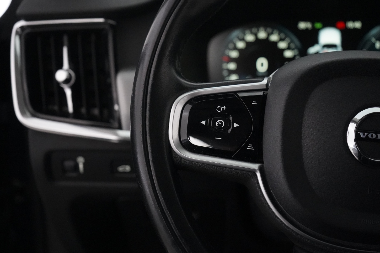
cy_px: 127
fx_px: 591
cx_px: 187
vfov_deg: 24.2
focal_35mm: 56
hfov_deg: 35.6
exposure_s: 1/125
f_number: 5
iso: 12800
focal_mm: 55
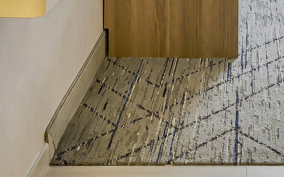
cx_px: 236
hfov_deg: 21.2
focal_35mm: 96
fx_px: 747
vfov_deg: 11.5
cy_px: -231
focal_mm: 13
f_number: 9
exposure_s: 1/3
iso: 320
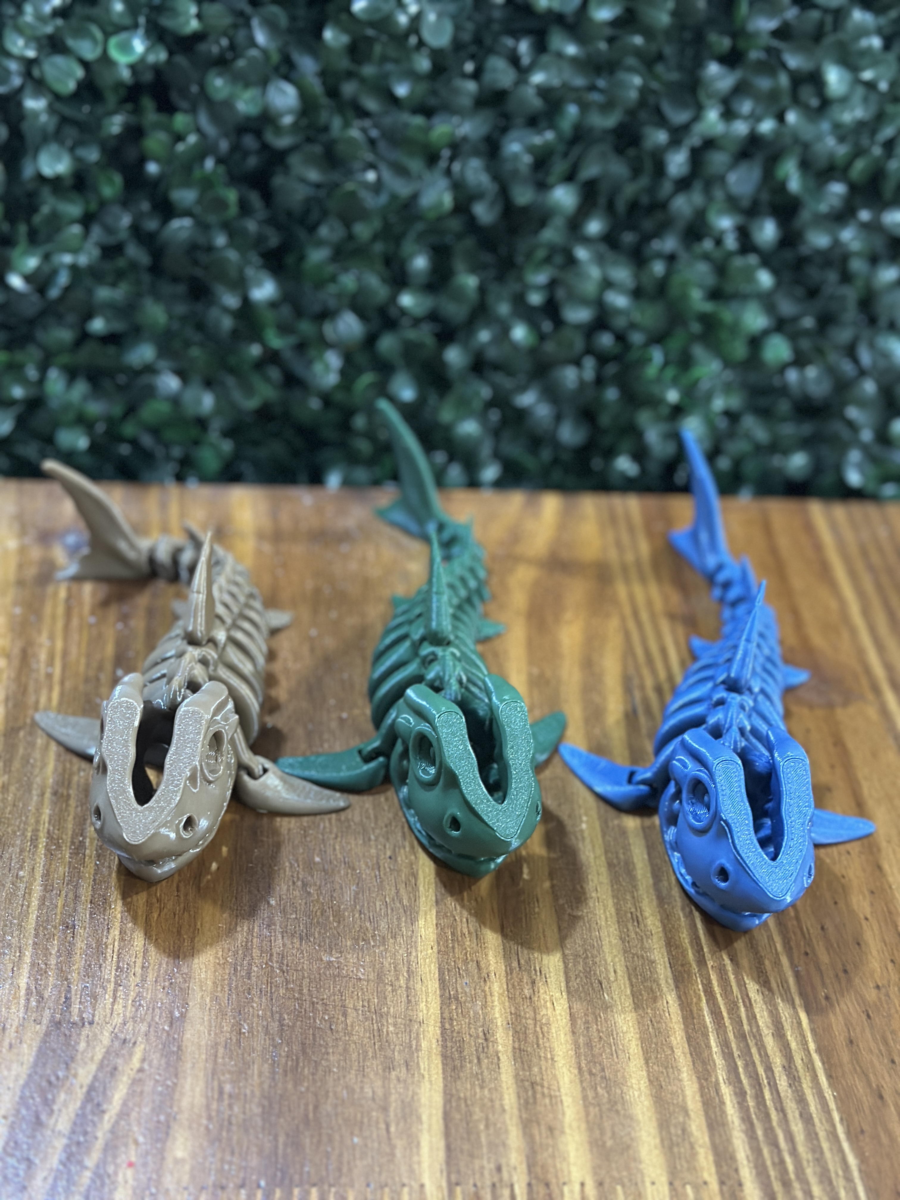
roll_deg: -6.7
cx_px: 450
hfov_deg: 30.3
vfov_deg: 39.7
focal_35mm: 48
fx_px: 1664
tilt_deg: -38.4
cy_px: 600
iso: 800
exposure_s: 1/33
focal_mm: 6.86
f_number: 1.78
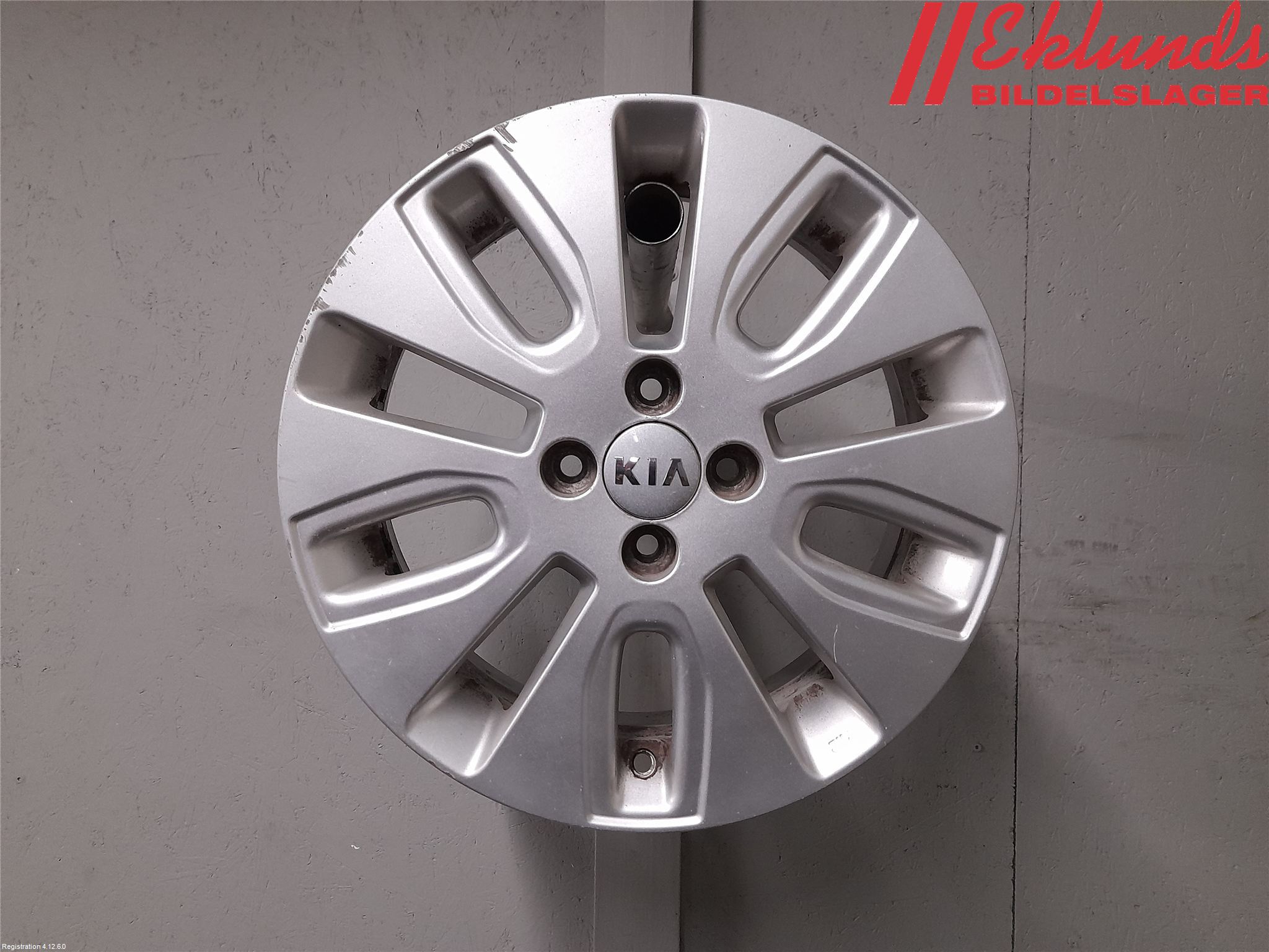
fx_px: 916
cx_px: 634
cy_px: 476
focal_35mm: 25
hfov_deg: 69.4
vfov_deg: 54.9
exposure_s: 1/50
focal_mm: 4.6
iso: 400
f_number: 2
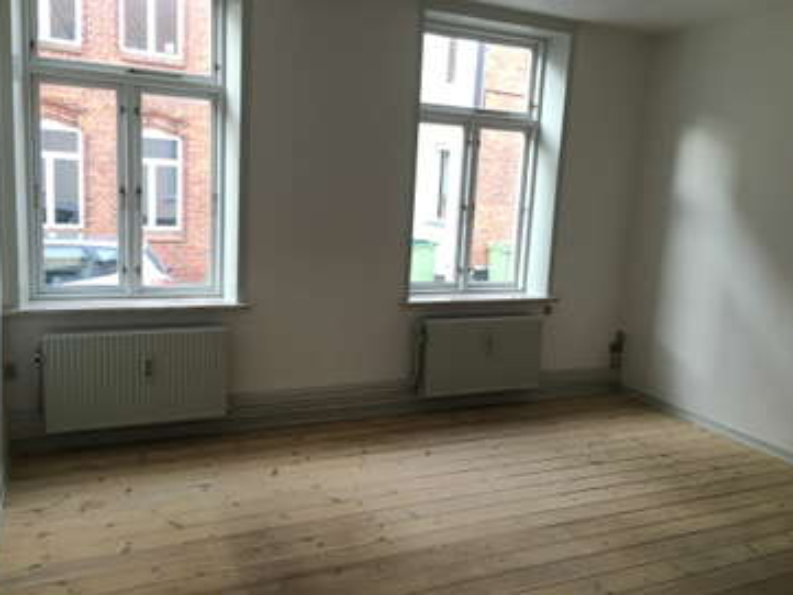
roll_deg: -4.0
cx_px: 386
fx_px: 687
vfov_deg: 46.8
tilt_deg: -8.1
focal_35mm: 30
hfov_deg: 59.9
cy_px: 290
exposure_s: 1/33
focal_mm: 4.15
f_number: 2.2
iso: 32
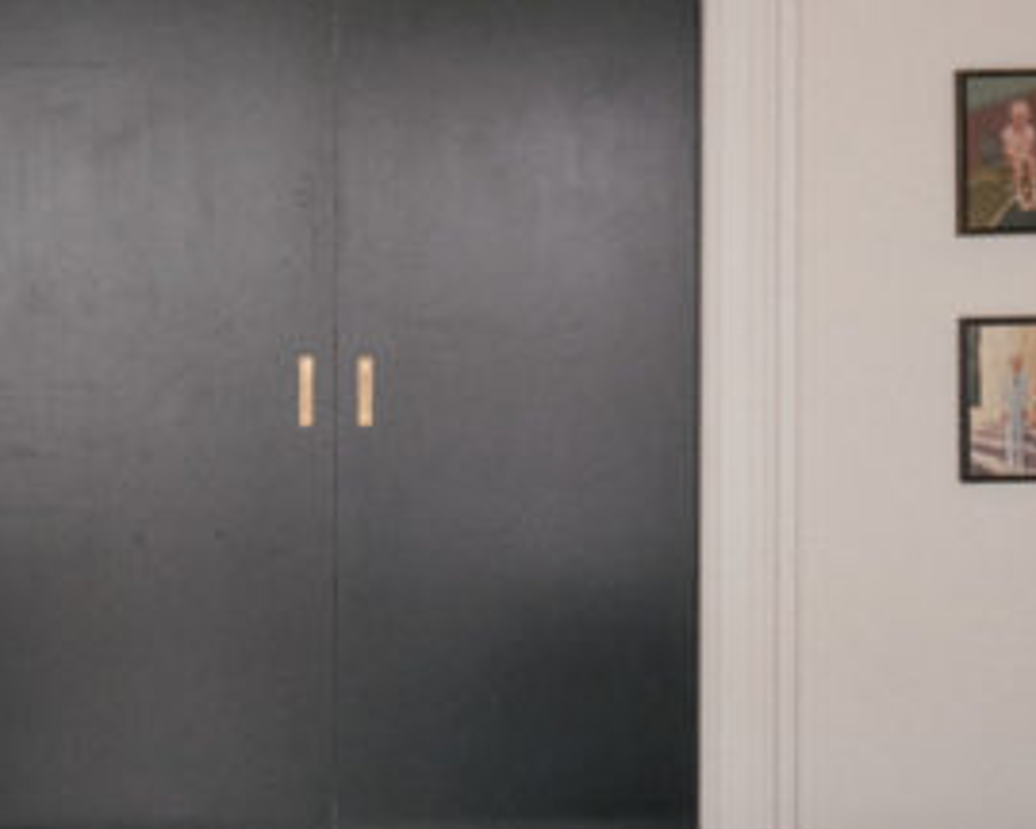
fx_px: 1962
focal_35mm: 64
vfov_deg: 23.8
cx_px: 338
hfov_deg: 29.4
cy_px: 334
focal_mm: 16
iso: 1600
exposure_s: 1/25
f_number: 5.6
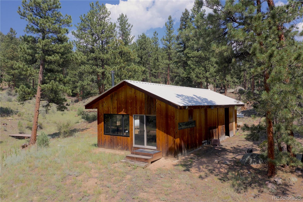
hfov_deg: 65.5
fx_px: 236
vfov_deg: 46.4
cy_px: 101
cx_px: 152
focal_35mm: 28
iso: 100
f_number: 5.6
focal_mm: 10.26
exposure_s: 1/500
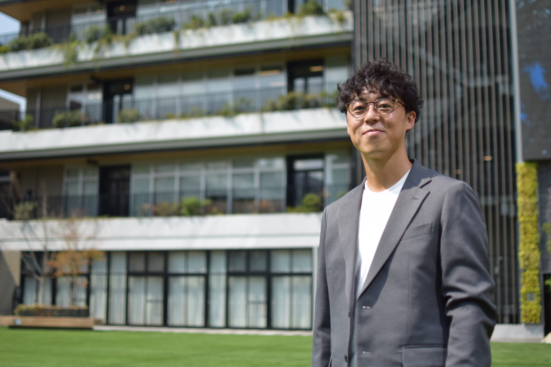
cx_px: 276
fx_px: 804
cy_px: 184
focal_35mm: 52
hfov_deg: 37.8
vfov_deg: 25.8
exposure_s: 1/4000
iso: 100
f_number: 1.8
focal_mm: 35
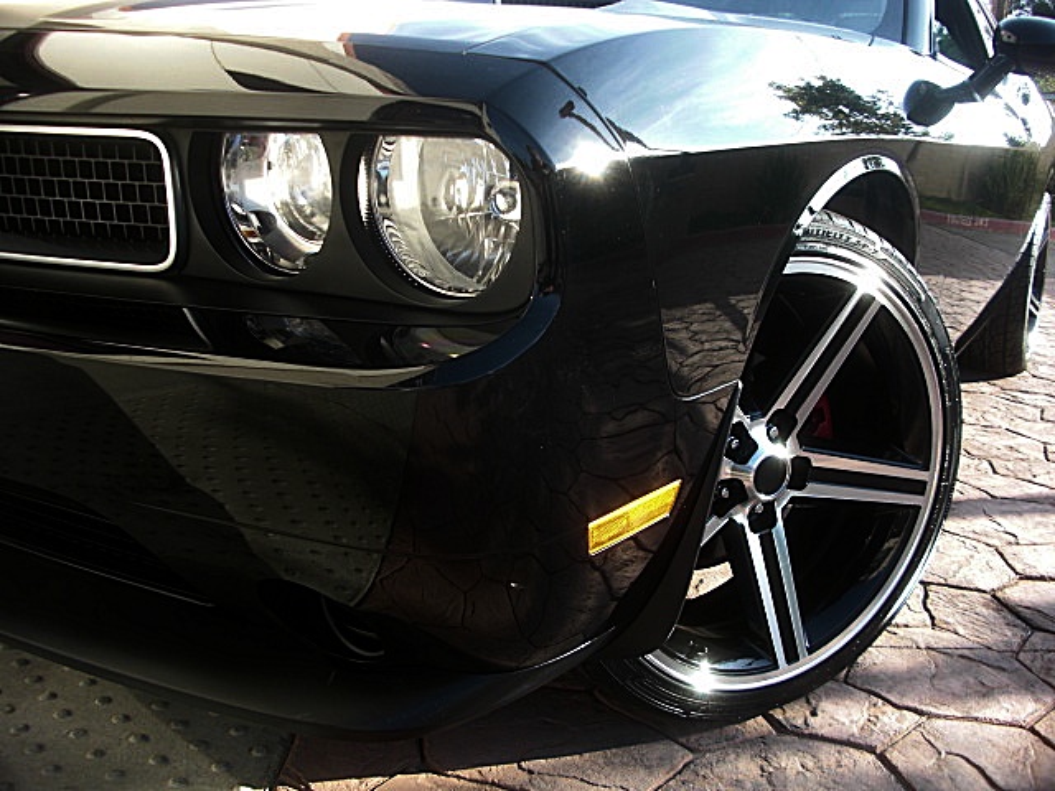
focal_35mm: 36
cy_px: 396
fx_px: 1097
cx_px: 528
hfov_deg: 51.4
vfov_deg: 39.7
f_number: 2.8
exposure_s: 1/125
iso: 50
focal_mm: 6.3
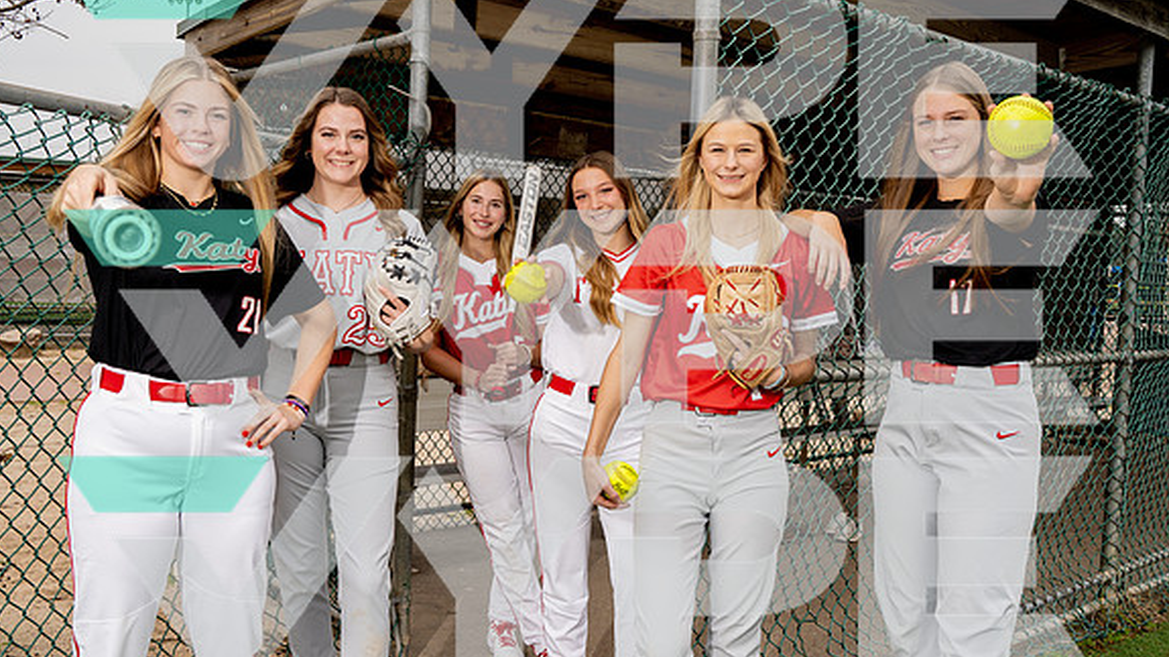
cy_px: 318
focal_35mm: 37
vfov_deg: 32.0
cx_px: 581
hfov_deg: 54.0
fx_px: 1147
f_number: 8
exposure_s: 1/250
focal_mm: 35
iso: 125
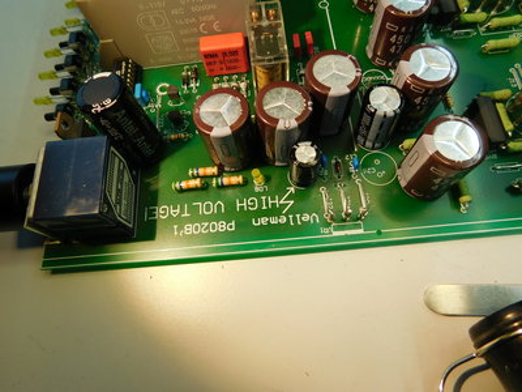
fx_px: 347
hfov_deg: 73.9
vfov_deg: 58.9
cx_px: 261
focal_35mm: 23
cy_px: 196
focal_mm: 4
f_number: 3
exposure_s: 1/100
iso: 125
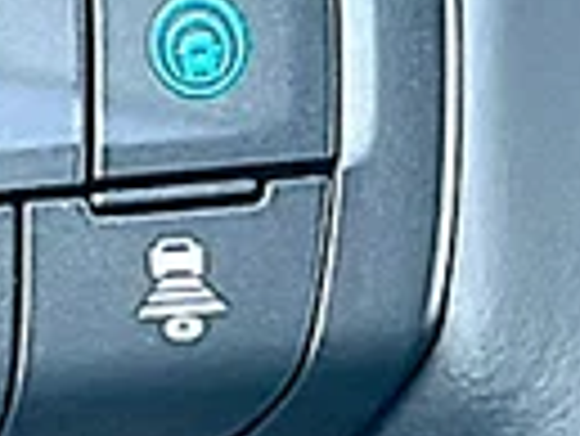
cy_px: 47
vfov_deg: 6.0
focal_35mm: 249
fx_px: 4176
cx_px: 67
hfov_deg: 7.9
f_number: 1.78
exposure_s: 1/163
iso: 100
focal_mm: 6.86
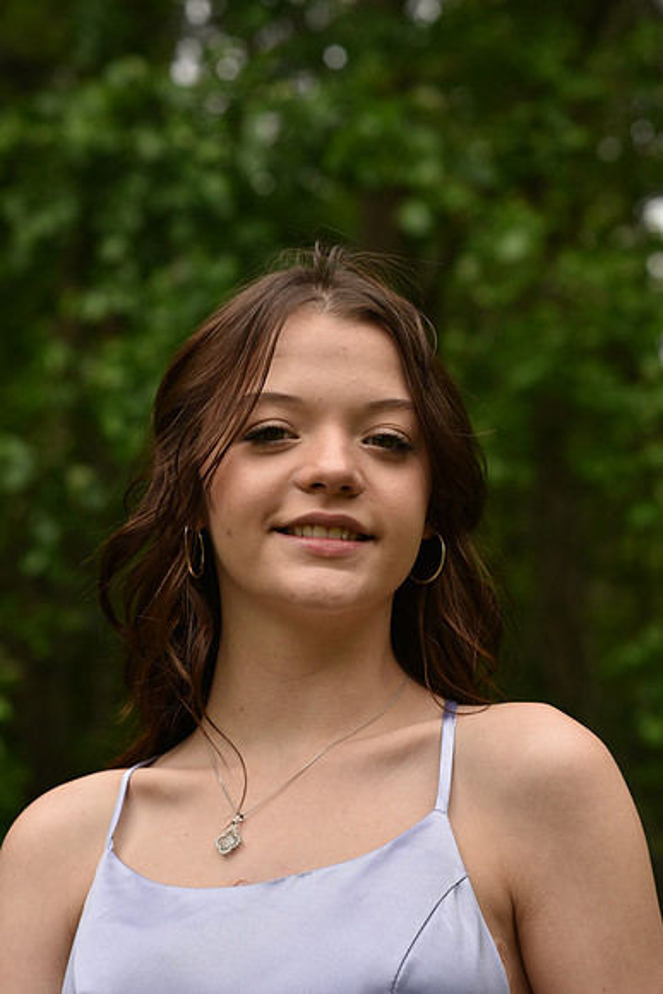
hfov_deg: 16.1
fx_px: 2347
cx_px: 332
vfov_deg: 23.9
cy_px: 497
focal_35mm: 85
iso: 200
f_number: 5.6
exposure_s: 1/320
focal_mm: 85
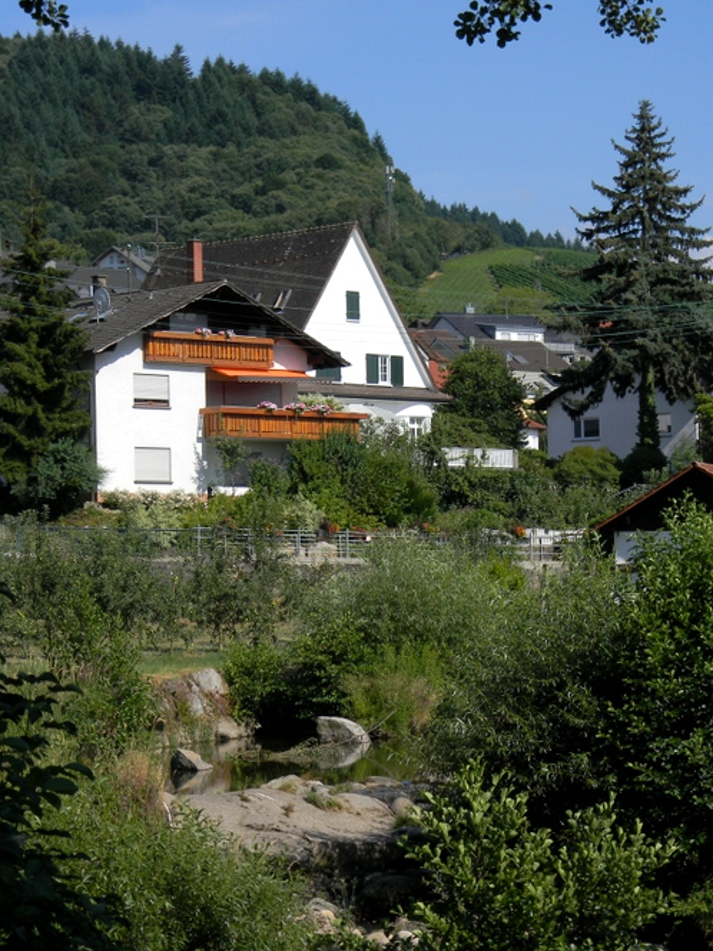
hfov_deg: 14.8
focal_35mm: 100
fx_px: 2746
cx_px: 362
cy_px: 513
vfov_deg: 19.6
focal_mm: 15.1
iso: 80
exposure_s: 1/222
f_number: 9
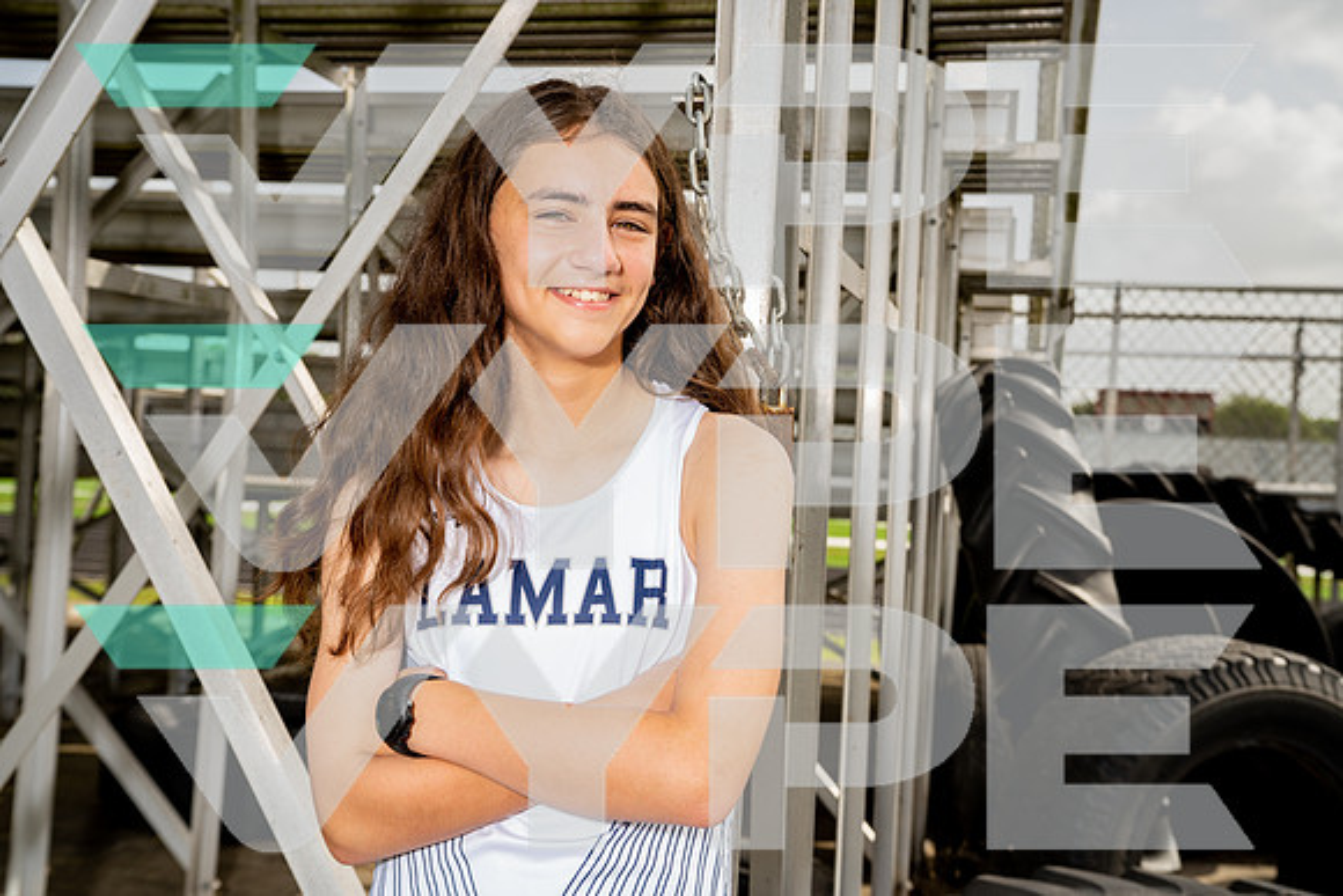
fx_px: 1530
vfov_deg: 32.6
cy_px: 448
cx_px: 672
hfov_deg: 47.4
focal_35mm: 41
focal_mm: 41
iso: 100
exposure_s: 1/250
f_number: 5.6
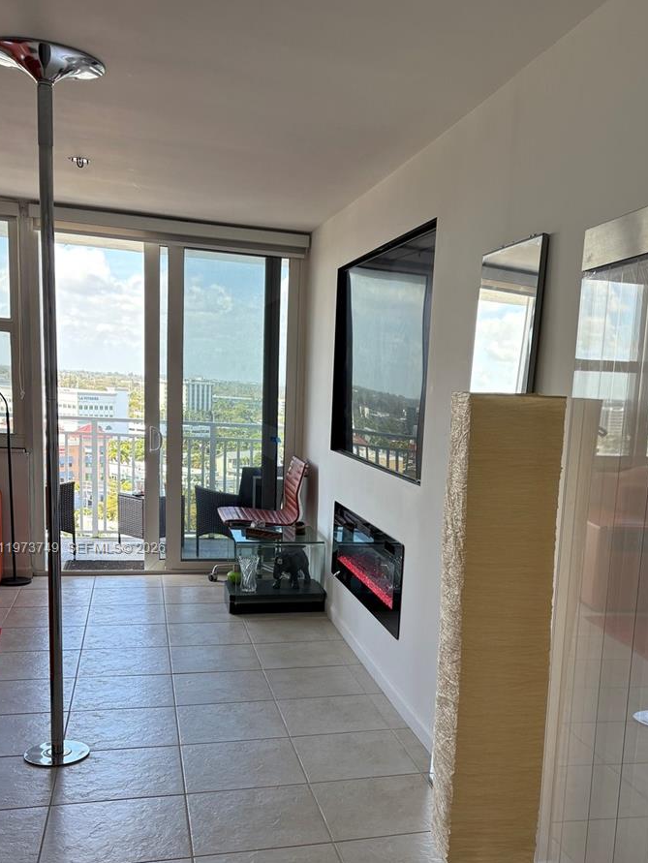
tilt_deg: -7.0
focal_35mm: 35
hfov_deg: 40.3
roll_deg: -3.2
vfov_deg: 51.9
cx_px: 422
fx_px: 873
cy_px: 549
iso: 64
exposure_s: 1/252
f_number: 1.6
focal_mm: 5.96
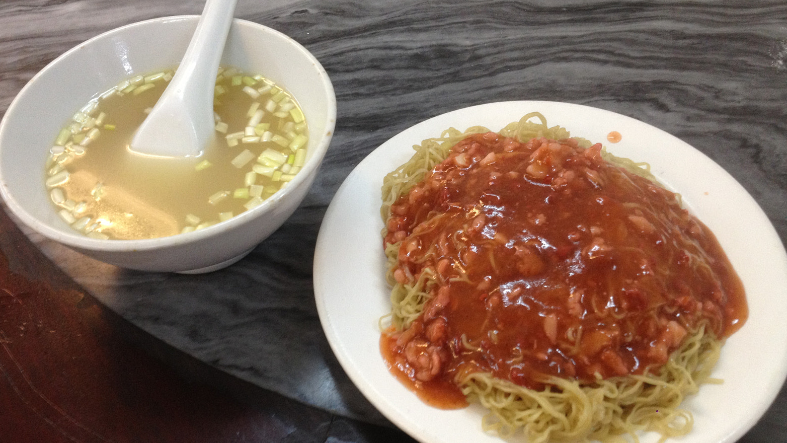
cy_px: 232
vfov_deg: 30.4
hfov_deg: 51.6
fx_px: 814
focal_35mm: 39
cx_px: 387
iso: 160
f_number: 2.4
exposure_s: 1/20
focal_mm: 4.28
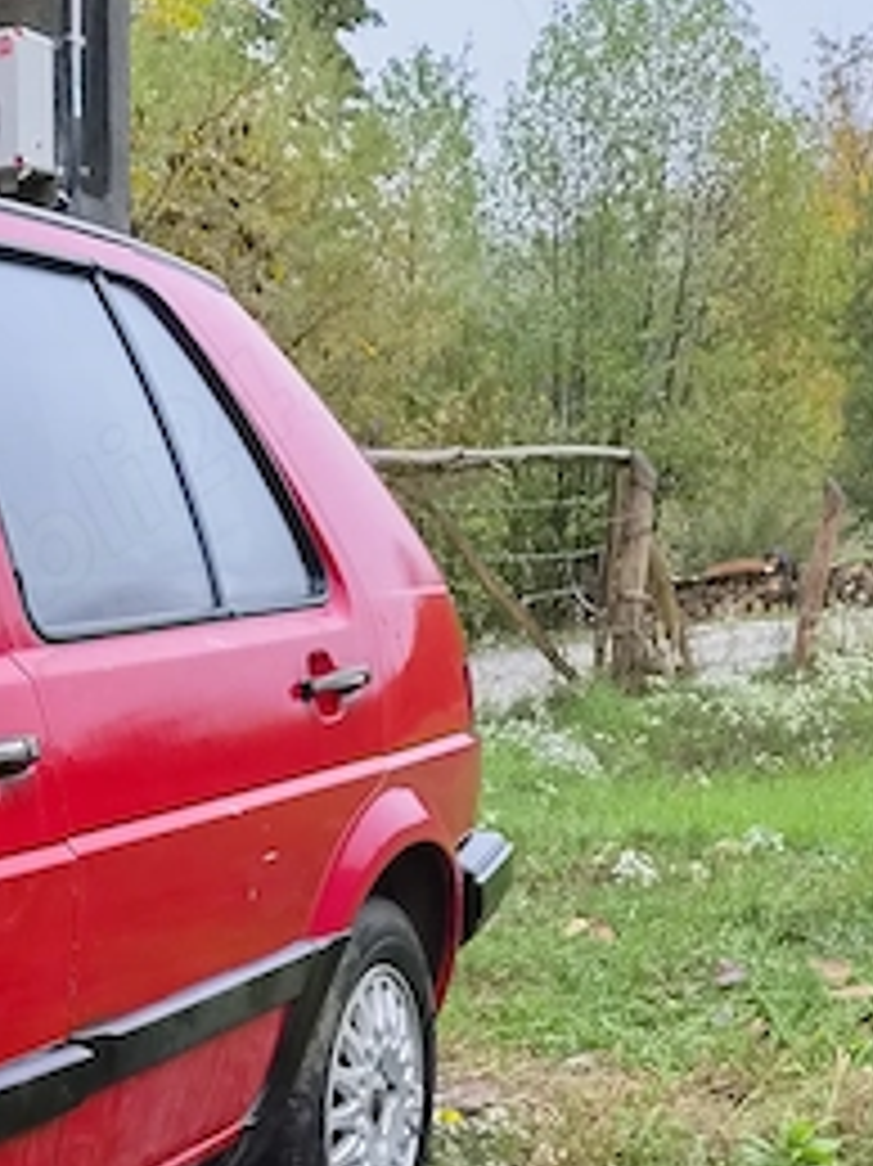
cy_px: 1319
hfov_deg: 19.5
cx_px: -166
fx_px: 2389
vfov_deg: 25.2
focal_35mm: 71
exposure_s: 1/100
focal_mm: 5.4
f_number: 1.8
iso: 320
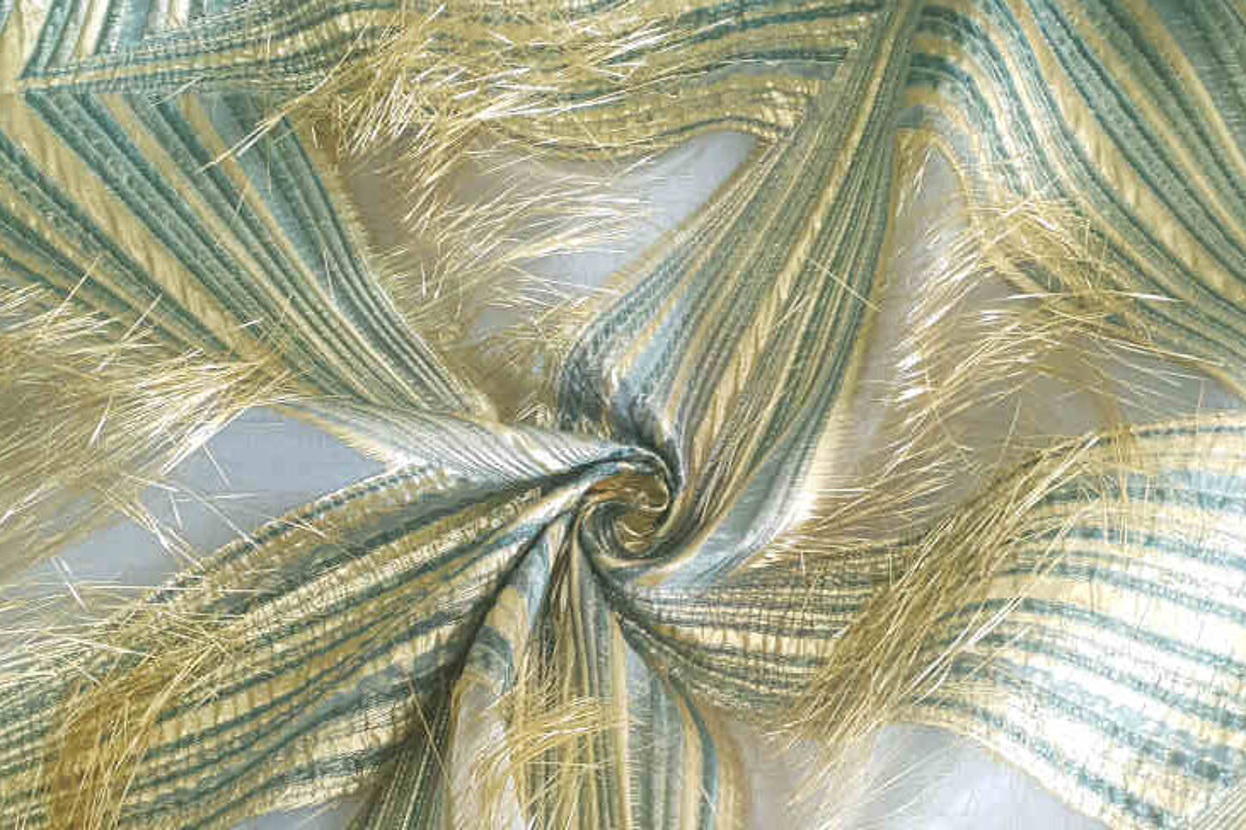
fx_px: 1280
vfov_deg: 35.2
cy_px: 619
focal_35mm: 37
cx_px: 627
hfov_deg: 51.9
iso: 200
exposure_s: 1/60
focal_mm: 4.3
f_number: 2.4
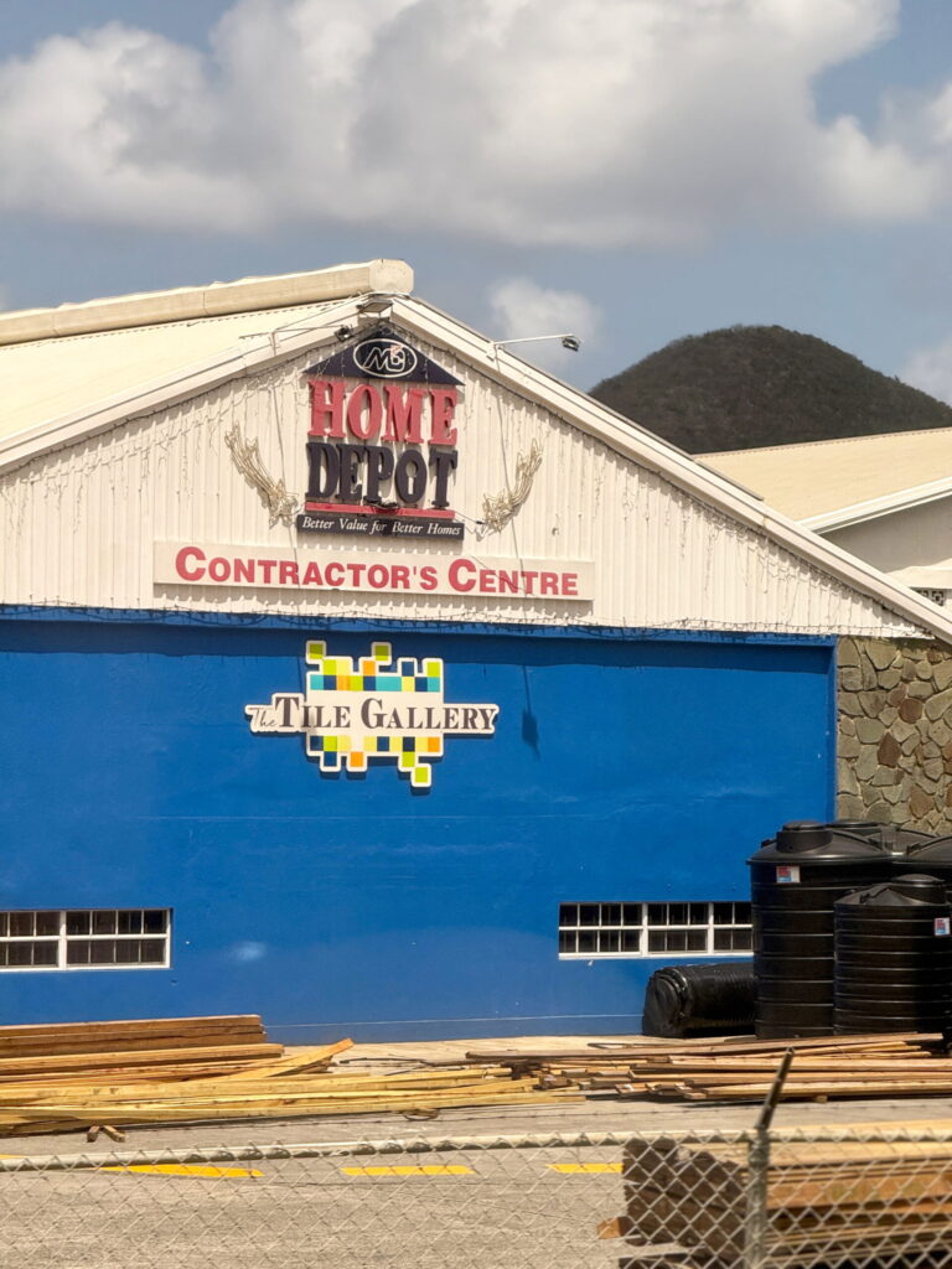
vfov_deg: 16.4
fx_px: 4400
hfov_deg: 12.3
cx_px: 476
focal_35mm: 120
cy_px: 634
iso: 64
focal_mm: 15.7
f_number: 2.8
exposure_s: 1/421
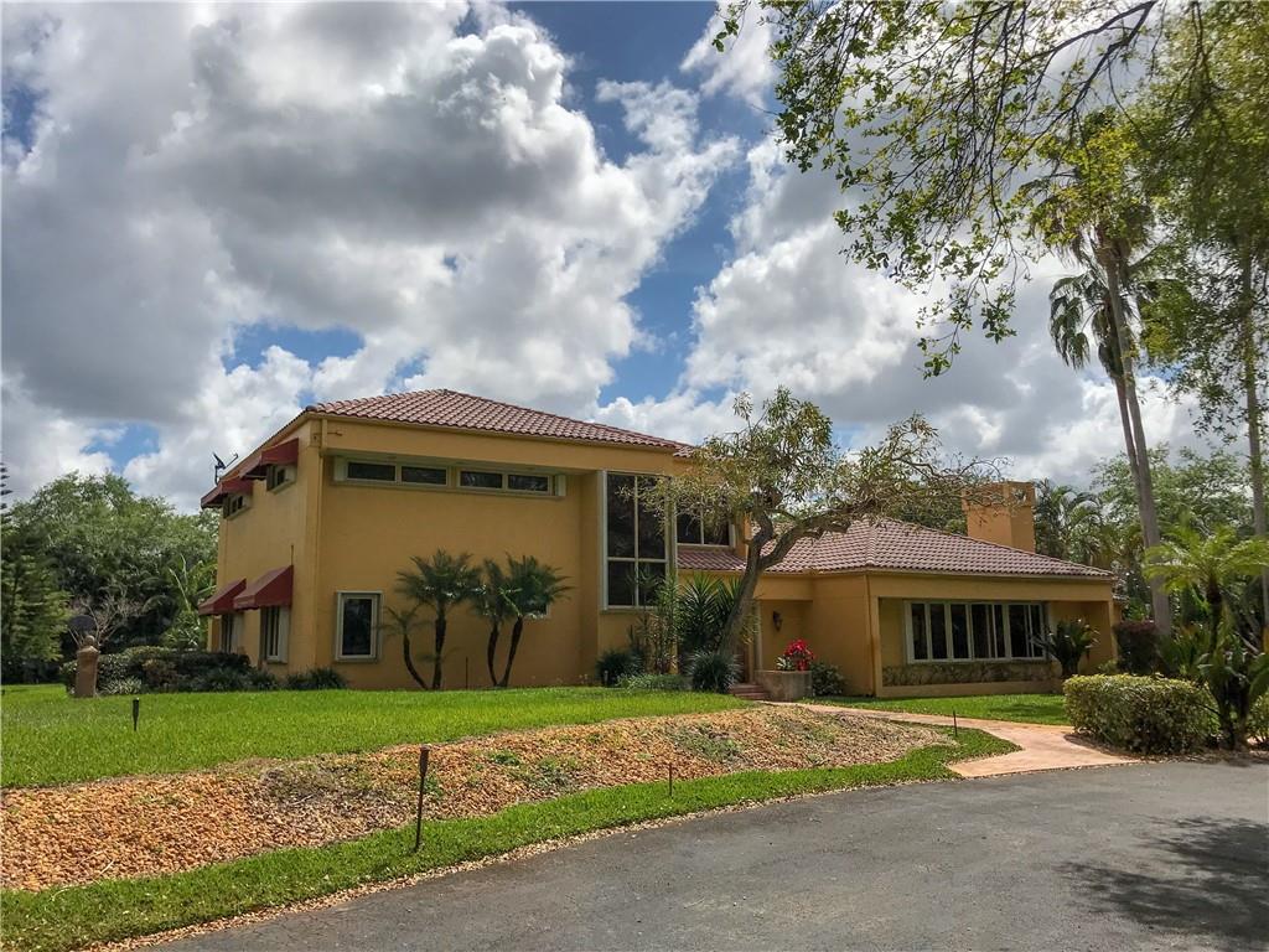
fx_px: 1026
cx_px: 634
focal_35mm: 28
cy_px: 476
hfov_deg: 63.4
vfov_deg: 49.7
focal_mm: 3.99
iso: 25
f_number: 1.8
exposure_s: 1/7407
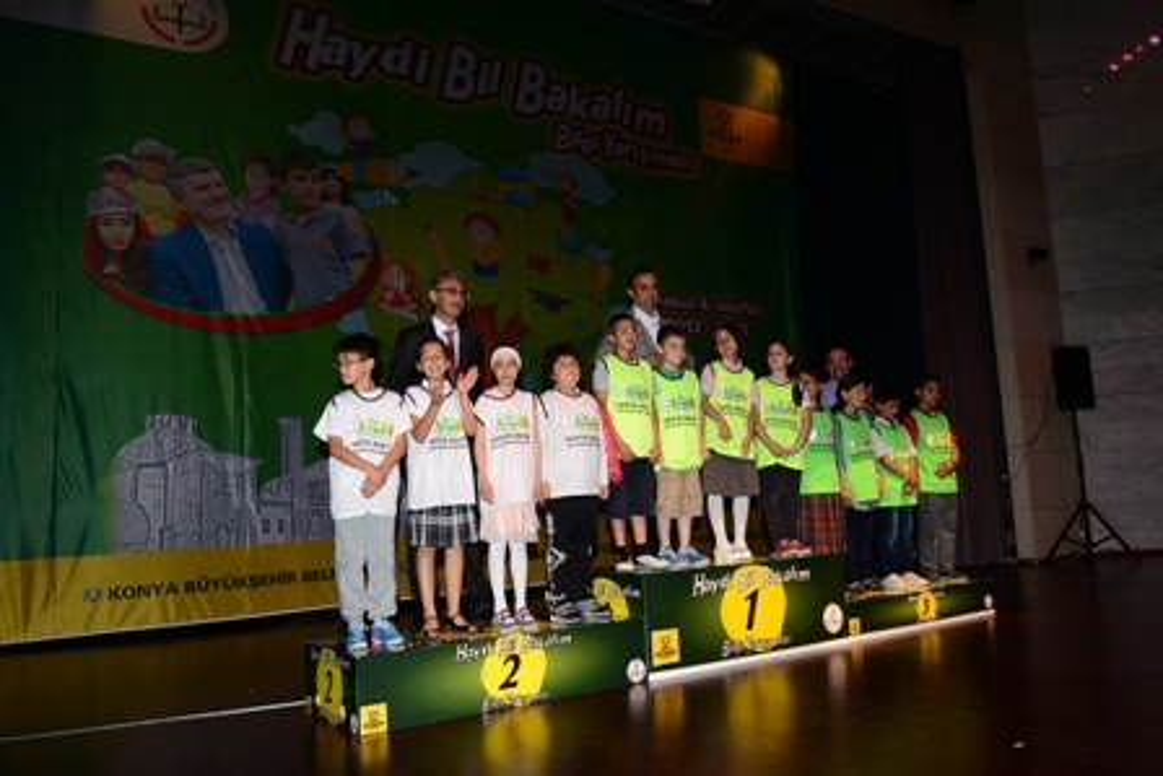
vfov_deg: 45.0
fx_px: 937
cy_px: 388
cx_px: 582
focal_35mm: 29
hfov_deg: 63.6
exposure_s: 1/50
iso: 500
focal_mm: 29
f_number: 5.6
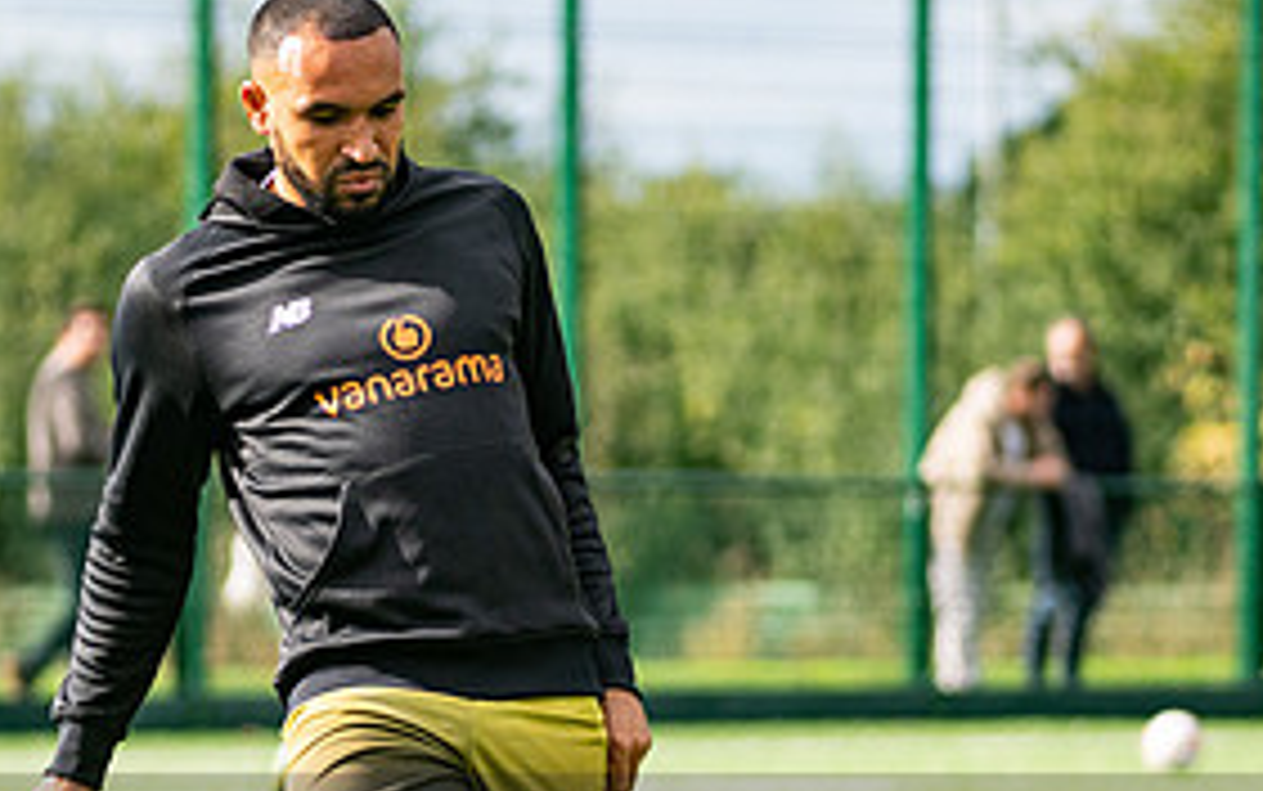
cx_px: 611
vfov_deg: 2.8
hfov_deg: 4.5
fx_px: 16015
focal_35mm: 465
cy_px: 612
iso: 400
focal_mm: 190
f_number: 4
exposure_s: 1/1250
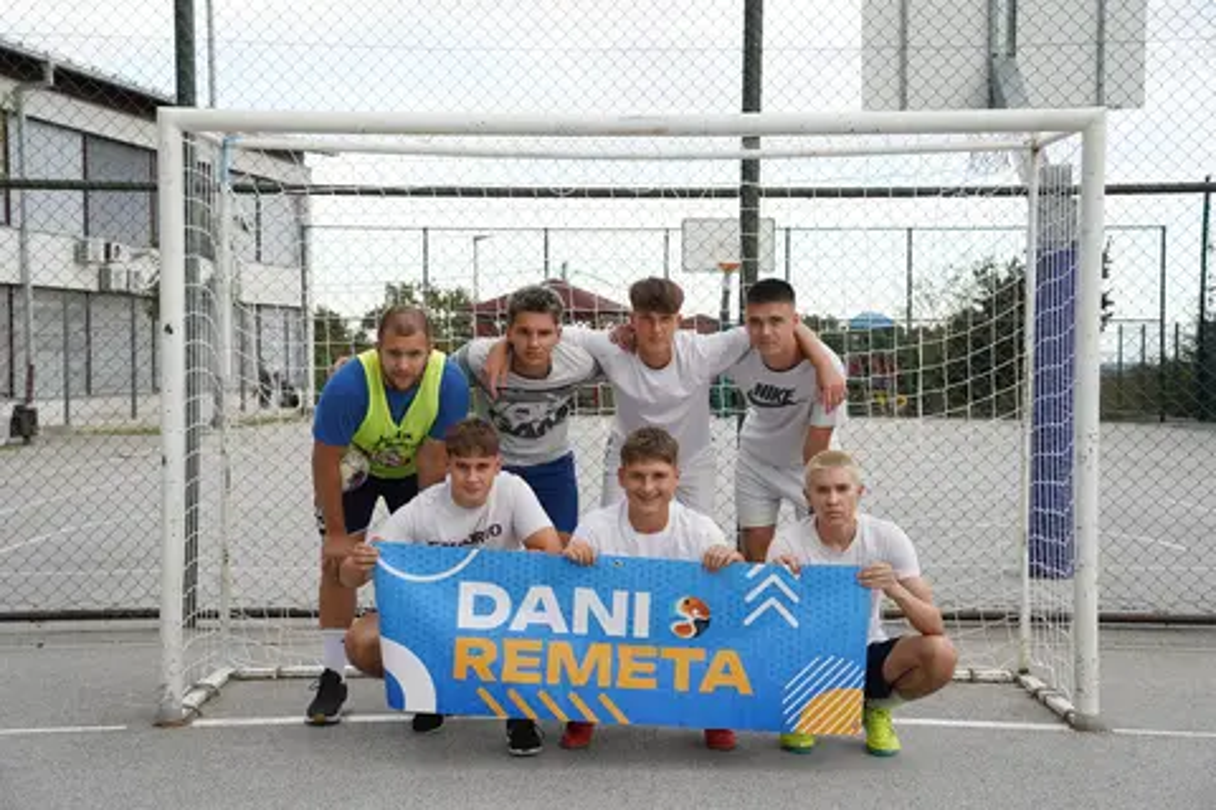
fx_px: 1925
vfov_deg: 23.8
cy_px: 405
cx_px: 608
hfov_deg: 35.1
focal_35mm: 57
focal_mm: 57
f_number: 7.1
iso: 800
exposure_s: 1/250
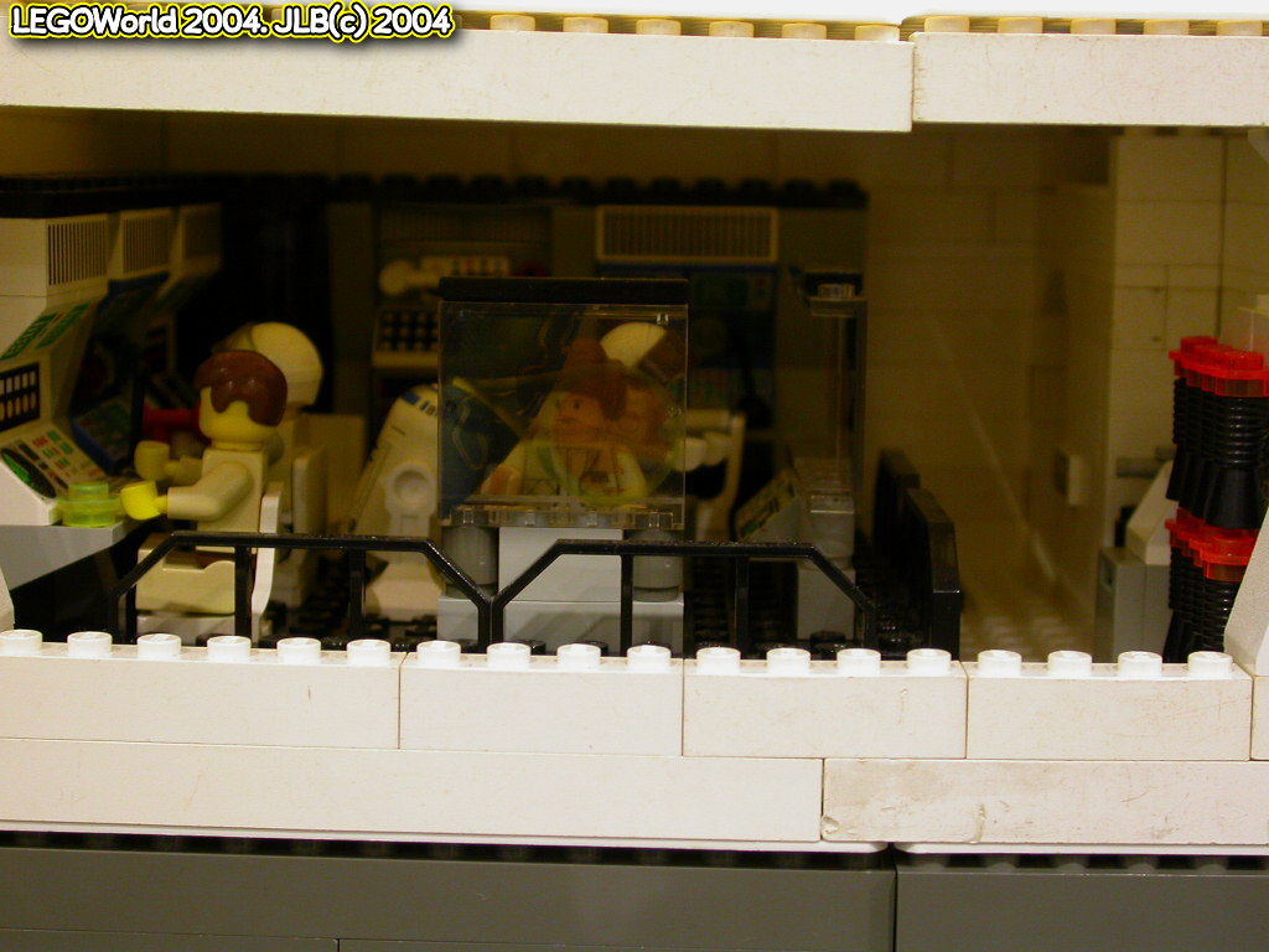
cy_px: 476
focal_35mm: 65
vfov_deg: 22.6
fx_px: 2383
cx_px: 634
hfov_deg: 29.8
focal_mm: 13.6
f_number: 3.2
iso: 100
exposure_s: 1/2.9
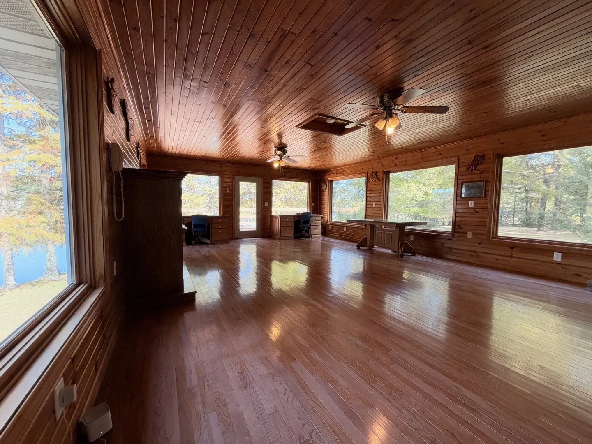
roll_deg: -0.2
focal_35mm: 14
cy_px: 222
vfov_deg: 85.7
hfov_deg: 102.1
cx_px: 296
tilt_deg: -3.5
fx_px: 239
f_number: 2.2
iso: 200
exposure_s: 1/121
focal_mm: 2.22
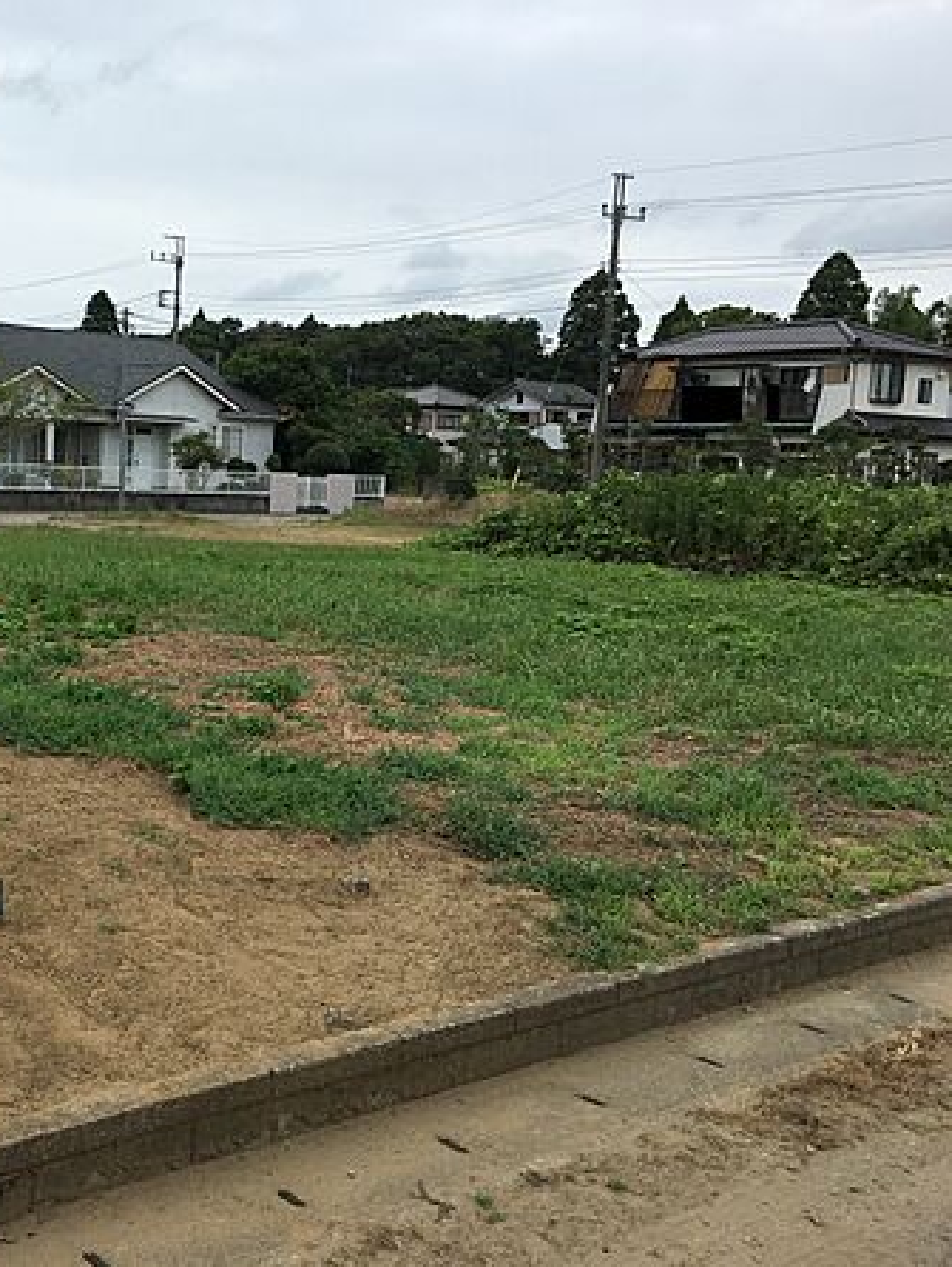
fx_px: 1429
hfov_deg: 35.1
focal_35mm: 39
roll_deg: -2.4
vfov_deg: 47.8
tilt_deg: -6.7
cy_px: 634
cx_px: 131
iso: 25
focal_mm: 4.15
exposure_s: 1/1221
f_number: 2.2
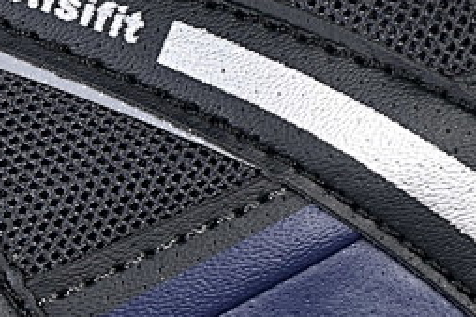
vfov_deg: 4.3
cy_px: 281
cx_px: -88
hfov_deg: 6.4
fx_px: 4215
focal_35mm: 319
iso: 160
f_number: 6.3
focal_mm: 50
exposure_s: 1/50
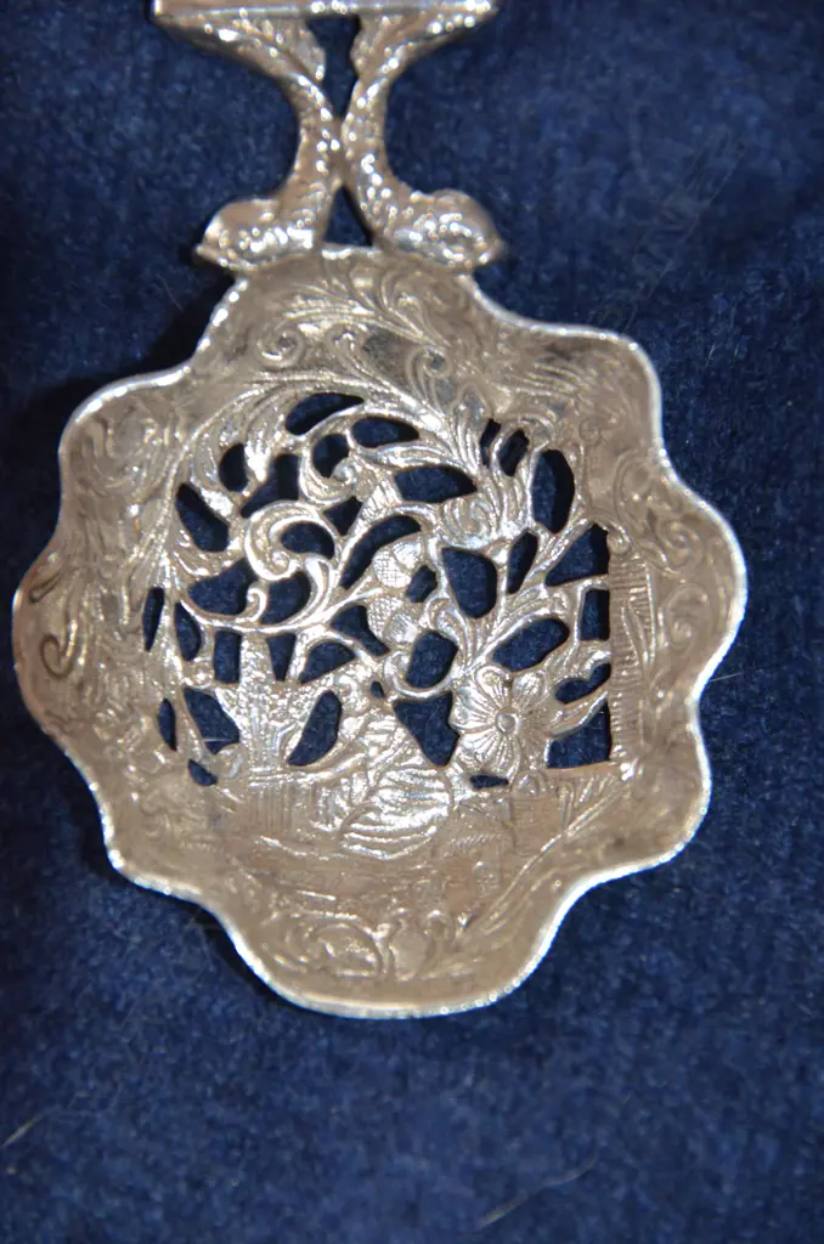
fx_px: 10348
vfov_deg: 6.9
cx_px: 412
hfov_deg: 4.6
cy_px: 622
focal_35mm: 300
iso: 1400
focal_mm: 200
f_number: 5.6
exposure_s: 1/60
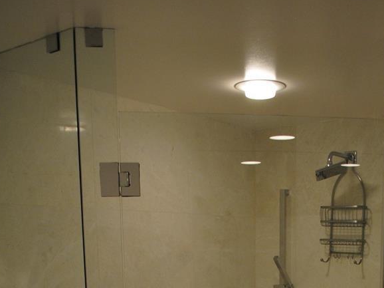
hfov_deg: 35.3
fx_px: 599
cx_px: 246
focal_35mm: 54
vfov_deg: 23.4
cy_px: 389
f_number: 3.5
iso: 400
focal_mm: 18
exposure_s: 1/100
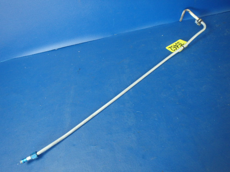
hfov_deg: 63.4
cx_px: 115
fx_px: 186
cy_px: 86
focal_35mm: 28
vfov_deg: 49.7
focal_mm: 5
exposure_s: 1/30
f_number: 3.9
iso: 320
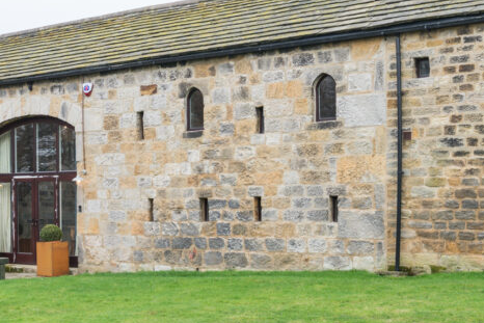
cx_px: 108
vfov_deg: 20.3
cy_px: 214
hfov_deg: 29.5
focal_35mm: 67
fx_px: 901
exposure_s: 1/50
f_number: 9
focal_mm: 30
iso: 200
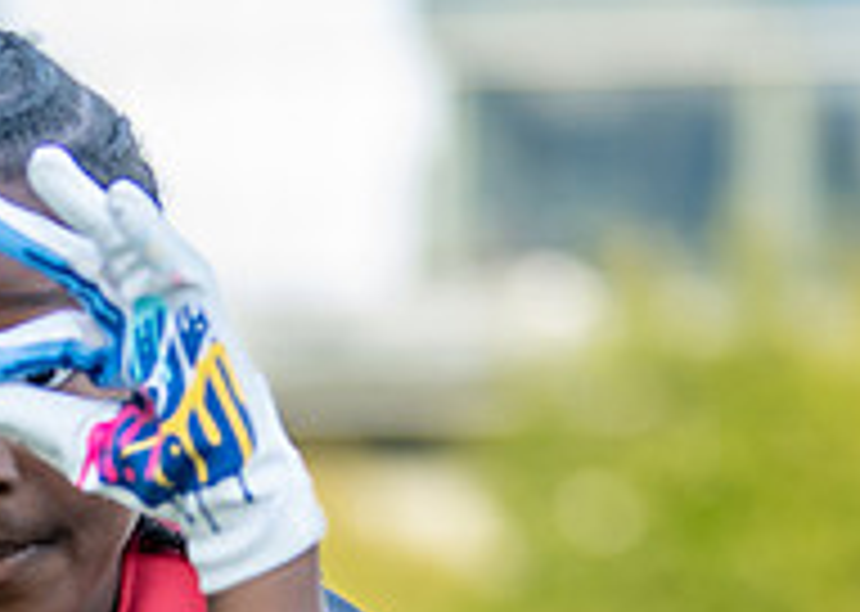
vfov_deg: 4.8
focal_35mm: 294
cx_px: 31
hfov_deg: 6.8
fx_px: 7173
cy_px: 1262
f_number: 1.2
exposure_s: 1/1000
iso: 100
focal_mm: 50
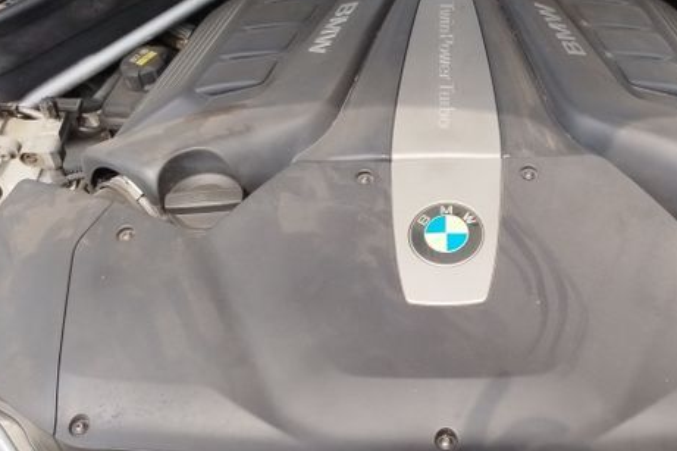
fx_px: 977
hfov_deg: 37.8
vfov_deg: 26.0
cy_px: 253
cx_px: 452
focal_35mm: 52
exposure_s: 1/232
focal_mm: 5.31
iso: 50
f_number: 1.7
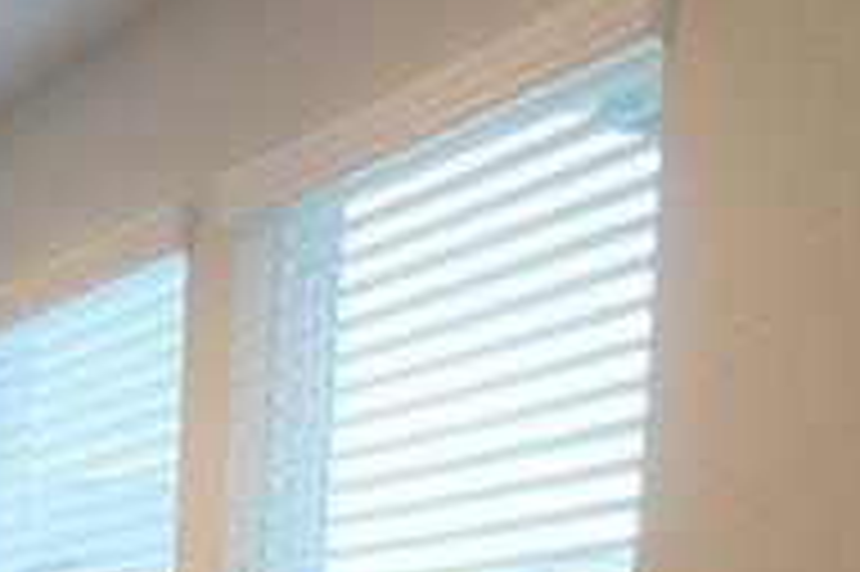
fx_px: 2172
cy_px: 950
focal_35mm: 91
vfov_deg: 13.7
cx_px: -779
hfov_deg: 17.3
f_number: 4
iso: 640
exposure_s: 1/160
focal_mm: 17
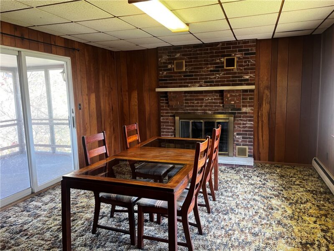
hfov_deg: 67.3
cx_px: 167
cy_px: 126
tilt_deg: -8.2
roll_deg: +2.2
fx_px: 251
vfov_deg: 53.1
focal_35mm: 26
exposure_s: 1/60
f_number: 1.6
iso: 250
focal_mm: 5.1
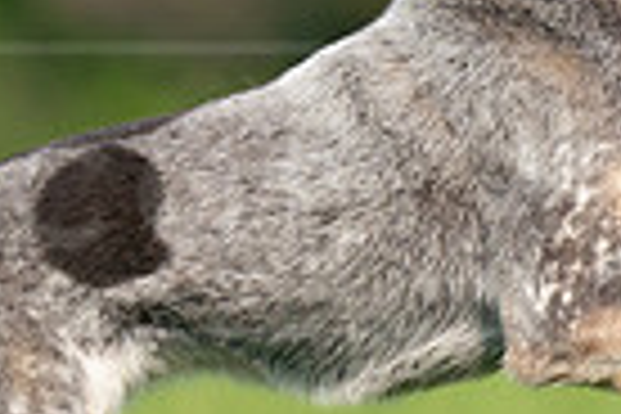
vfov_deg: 0.7
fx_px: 35722
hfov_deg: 1.0
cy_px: 268
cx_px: 310
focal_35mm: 2071
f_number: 6.3
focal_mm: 493
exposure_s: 1/4000
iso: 1250
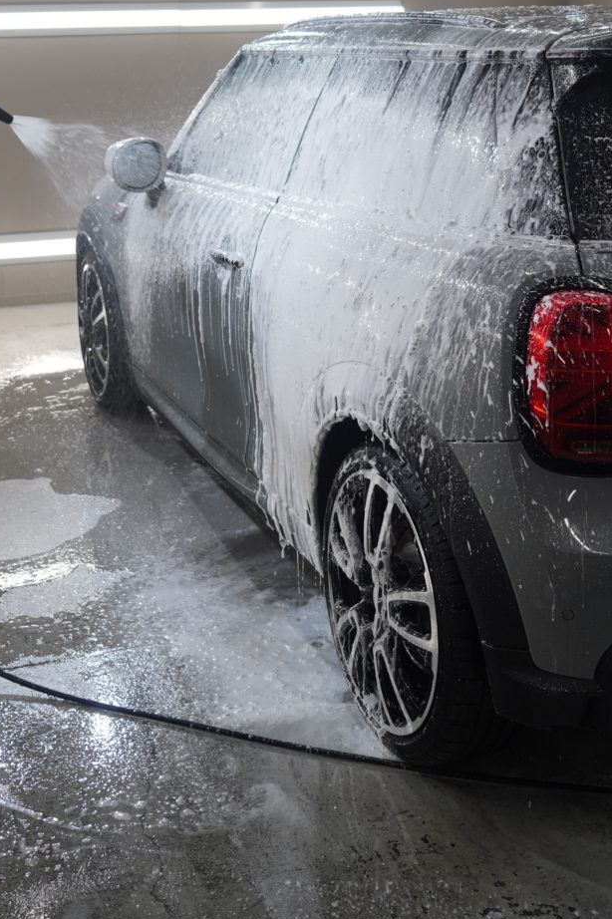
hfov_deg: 27.0
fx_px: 1276
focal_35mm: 50
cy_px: 268
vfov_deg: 38.9
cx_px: 278
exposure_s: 1/160
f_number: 4.5
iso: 500
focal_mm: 30
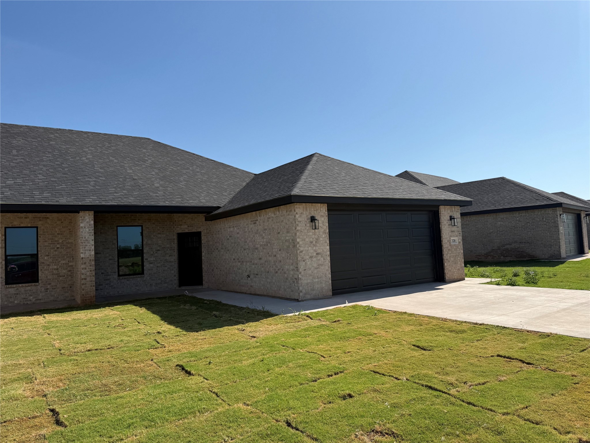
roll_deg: +3.0
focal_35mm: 24
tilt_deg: +4.5
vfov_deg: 56.8
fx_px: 409
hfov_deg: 71.6
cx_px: 295
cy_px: 222
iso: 80
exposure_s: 1/6711
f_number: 1.78
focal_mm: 6.76
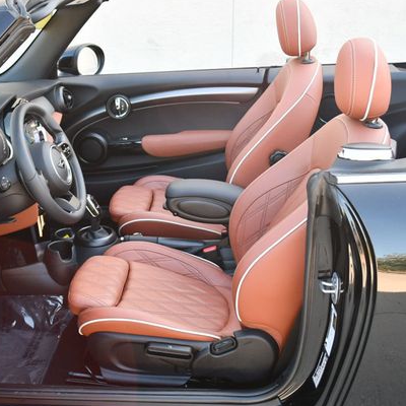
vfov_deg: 34.7
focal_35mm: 49
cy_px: 195
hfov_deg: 34.3
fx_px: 650
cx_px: 132
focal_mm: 18
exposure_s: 1/250
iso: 500
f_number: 3.5
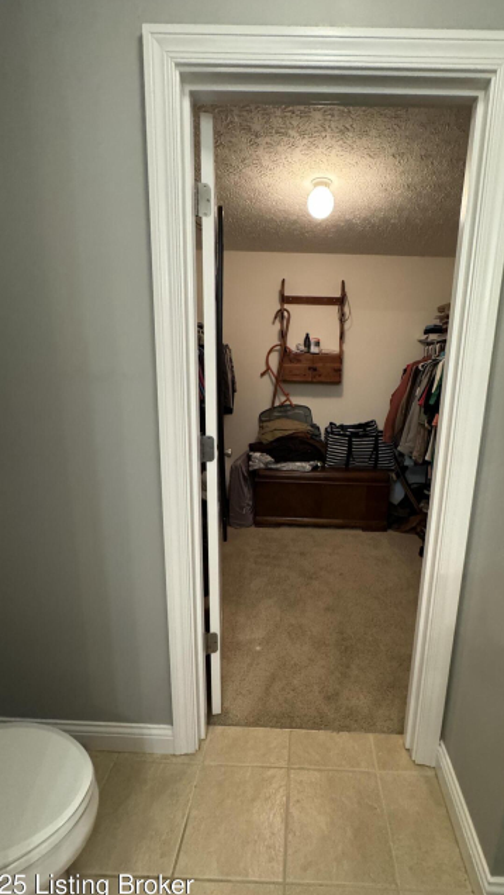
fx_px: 380
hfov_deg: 66.6
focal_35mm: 16
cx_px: 298
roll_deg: +0.1
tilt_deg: -11.8
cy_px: 458
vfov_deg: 99.3
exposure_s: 1/60
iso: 800
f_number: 2.2
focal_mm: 2.22
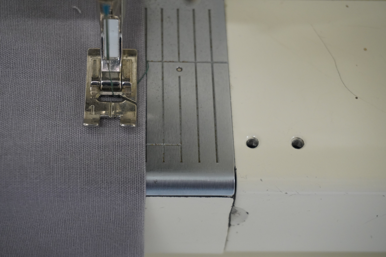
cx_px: 193
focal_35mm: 74
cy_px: 128
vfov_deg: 18.5
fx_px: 788
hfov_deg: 27.5
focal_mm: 49
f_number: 5.6
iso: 1250
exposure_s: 1/80
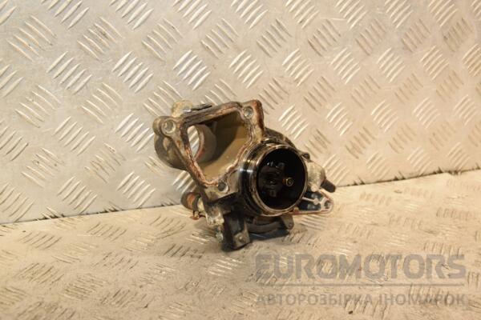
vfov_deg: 29.9
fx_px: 601
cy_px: 160
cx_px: 240
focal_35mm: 45
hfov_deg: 43.6
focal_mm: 30
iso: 800
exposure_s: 1/200
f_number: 5
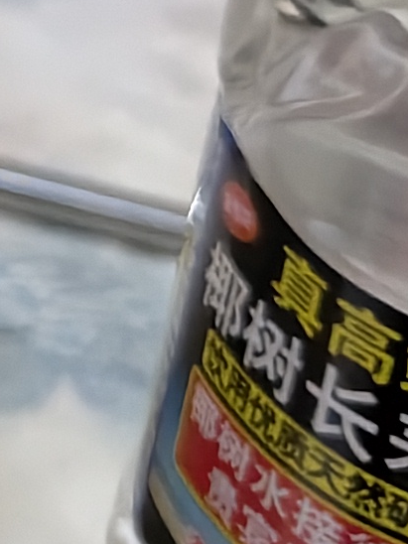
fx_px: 2703
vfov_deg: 10.9
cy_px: -360
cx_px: -1033
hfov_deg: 7.1
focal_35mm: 172
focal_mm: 5.56
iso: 2470
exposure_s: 1/214
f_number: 1.88
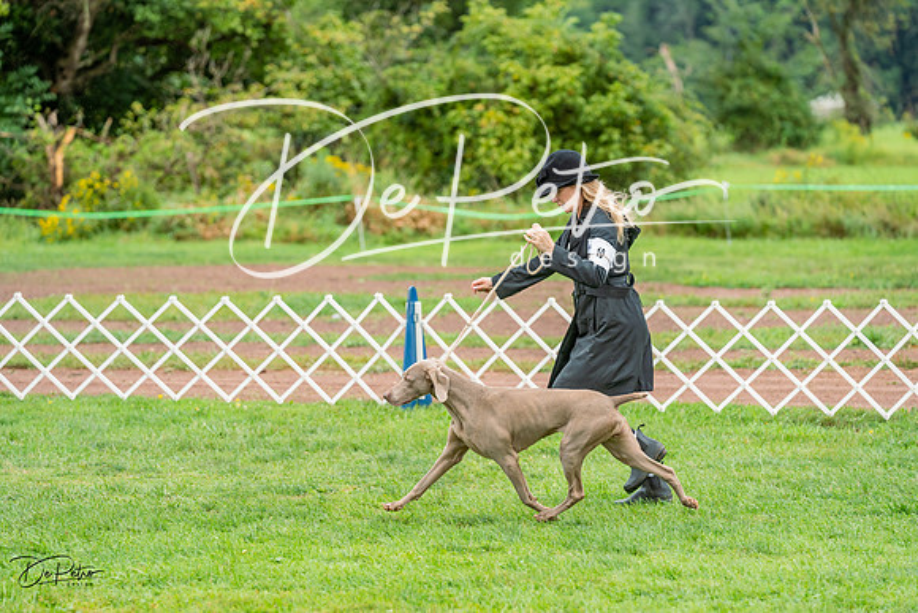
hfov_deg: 13.9
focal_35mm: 148
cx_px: 459
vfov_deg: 9.3
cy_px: 306
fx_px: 3775
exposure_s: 1/1250
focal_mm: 148
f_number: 4
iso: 640
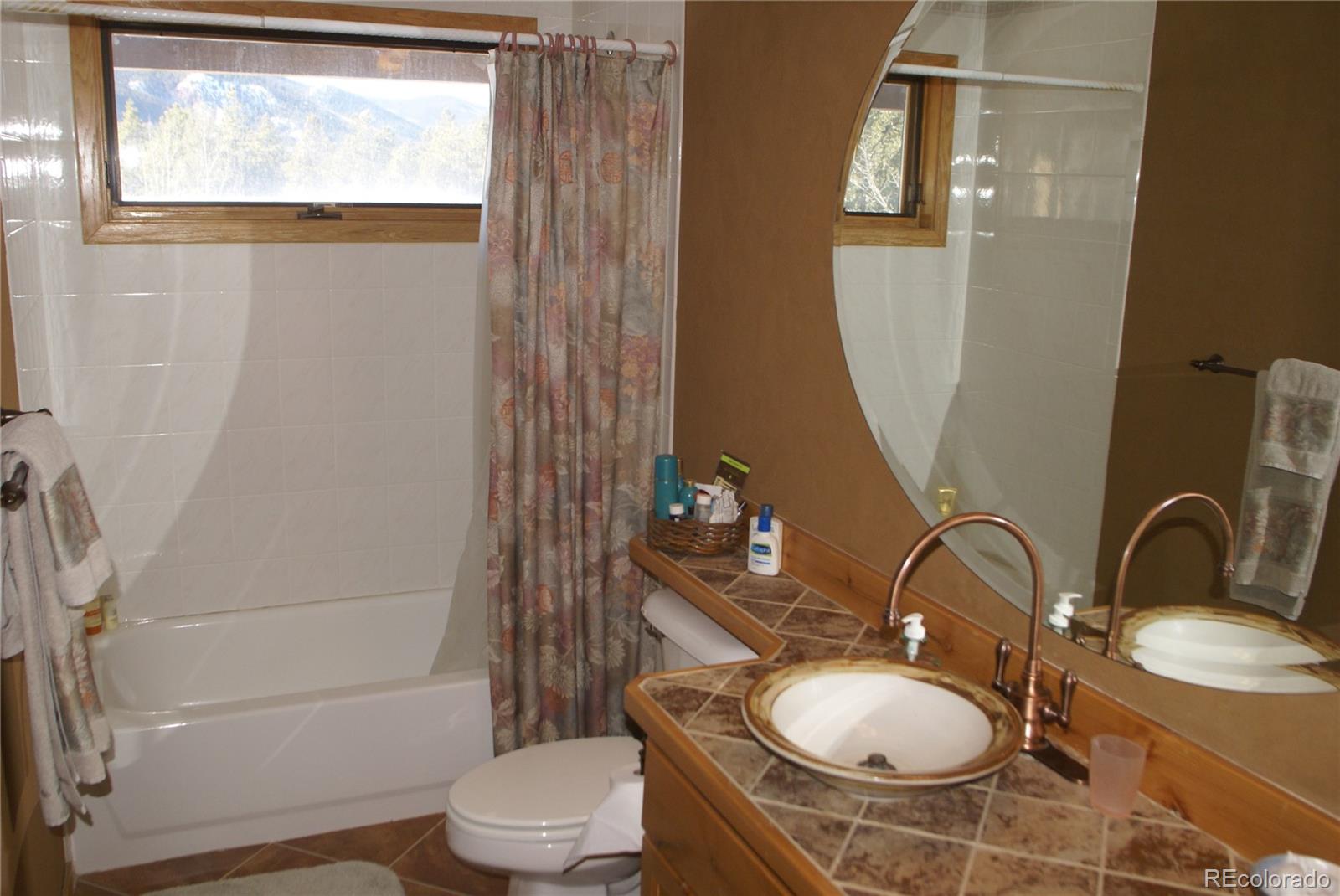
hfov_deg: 61.9
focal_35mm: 30
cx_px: 670
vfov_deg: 43.7
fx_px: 1118
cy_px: 448
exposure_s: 1/60
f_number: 5.6
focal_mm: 20
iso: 400
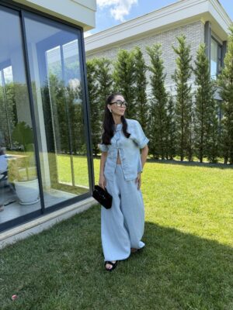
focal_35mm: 24
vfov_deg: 71.6
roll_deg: +3.0
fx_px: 215
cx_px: 116
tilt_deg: -8.8
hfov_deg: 56.8
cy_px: 155
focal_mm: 6.76
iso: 80
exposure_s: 1/1075
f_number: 1.78
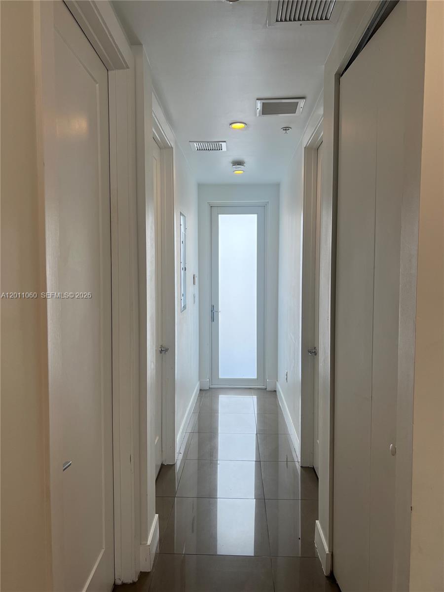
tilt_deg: -3.6
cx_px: 222
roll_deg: +0.1
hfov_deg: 53.1
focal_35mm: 26
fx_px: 445
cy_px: 296
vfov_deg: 67.3
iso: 50
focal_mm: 5.7
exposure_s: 1/166
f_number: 1.5
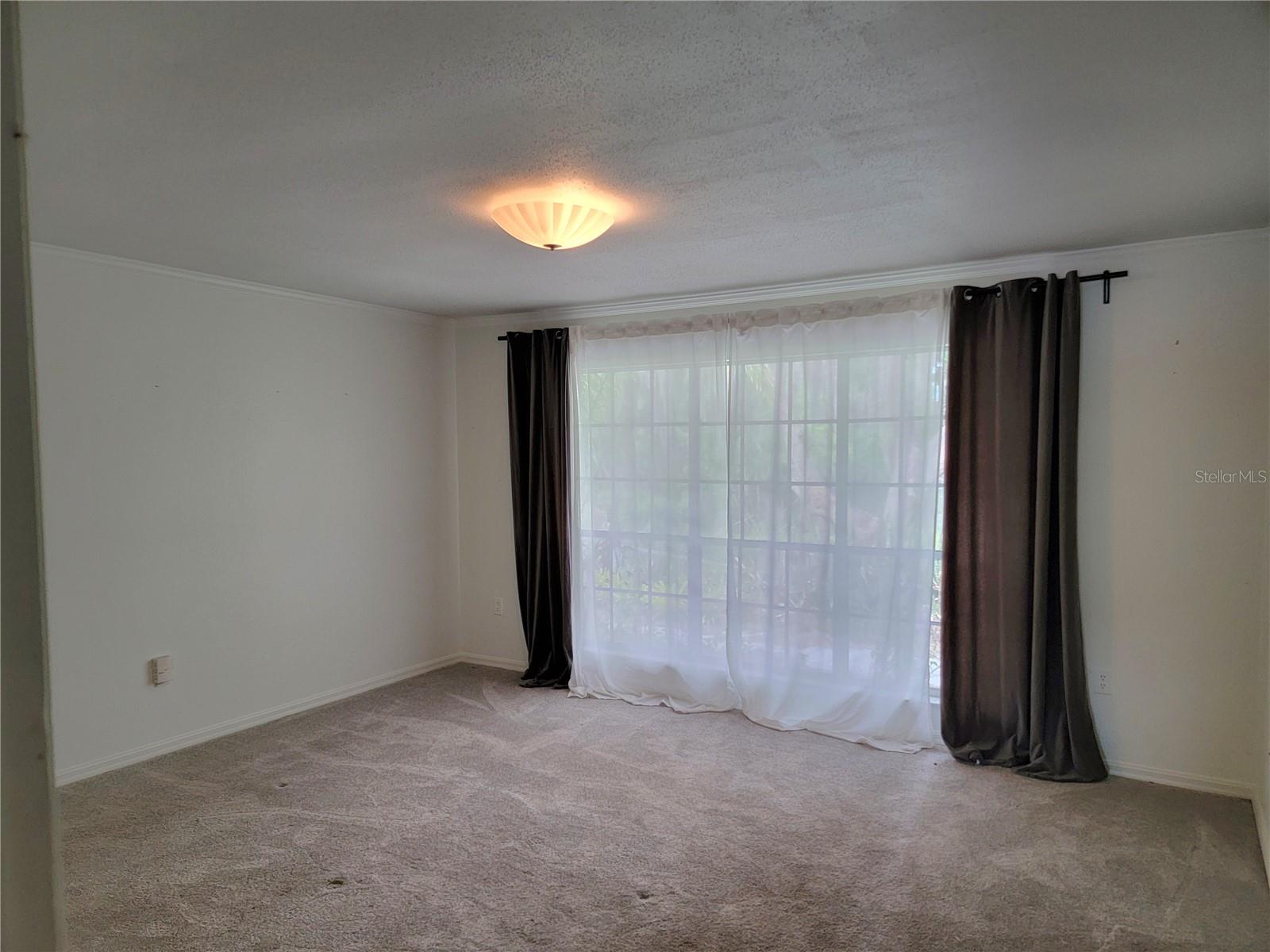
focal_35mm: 24
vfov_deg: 56.8
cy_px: 476
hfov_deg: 71.6
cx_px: 635
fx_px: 881
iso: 160
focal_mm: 6.7
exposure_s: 1/120
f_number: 1.8
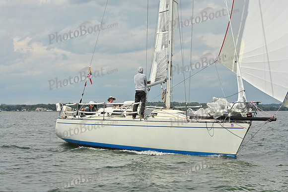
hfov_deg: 22.1
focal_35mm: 92
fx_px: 736
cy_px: 96
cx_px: 144
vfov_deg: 14.9
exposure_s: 1/1250
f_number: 13
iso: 320
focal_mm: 92
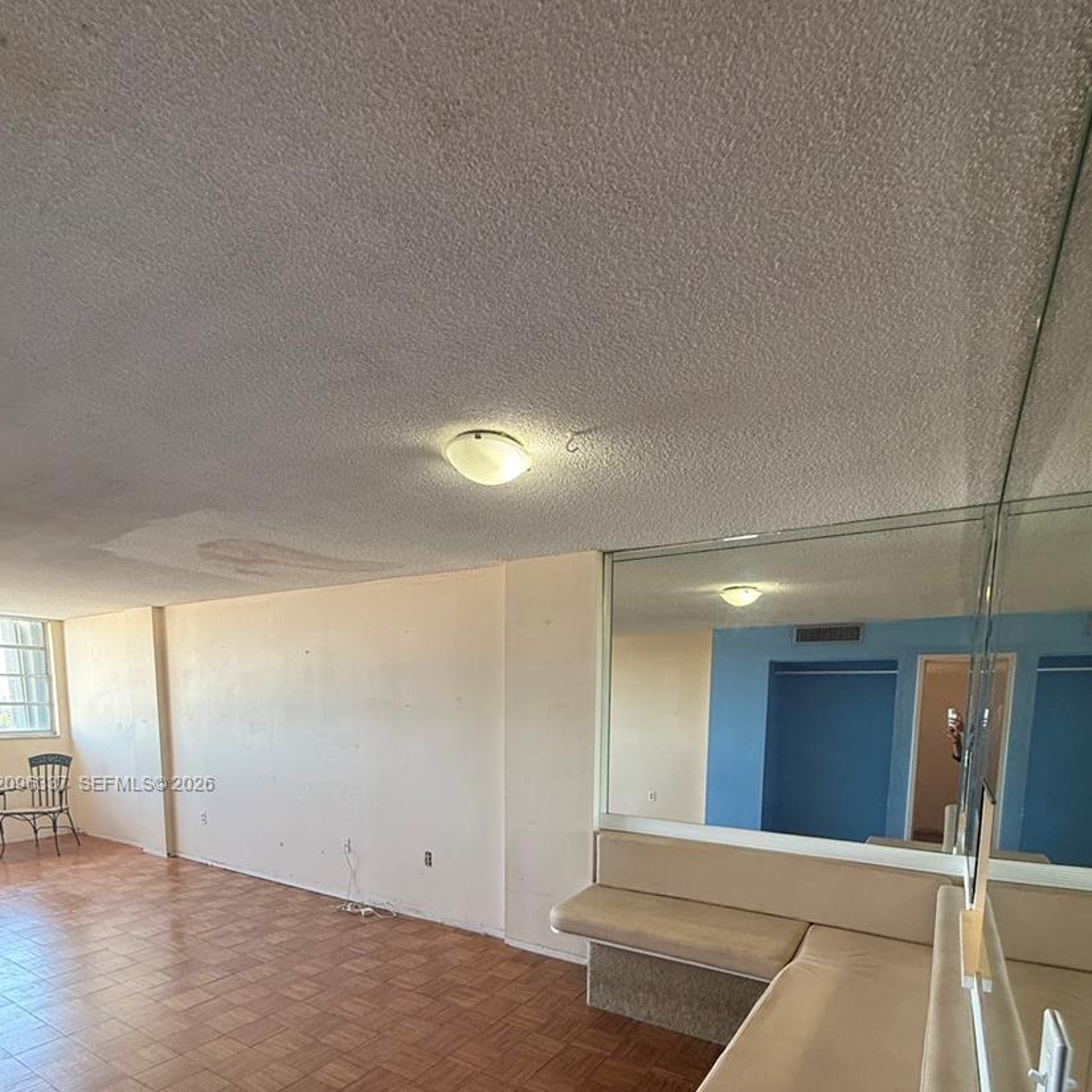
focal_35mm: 18
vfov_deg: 76.2
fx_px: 642
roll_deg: -1.8
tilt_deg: -5.8
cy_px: 785
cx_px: 564
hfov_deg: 80.7
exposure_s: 1/120
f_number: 2.2
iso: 250
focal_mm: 2.22
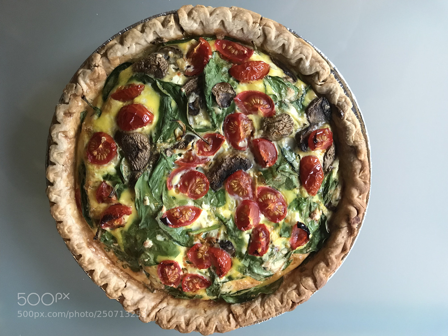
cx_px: 224
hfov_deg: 63.4
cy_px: 168
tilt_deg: -82.3
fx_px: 362
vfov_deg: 49.7
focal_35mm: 28
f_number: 1.8
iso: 80
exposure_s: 1/15
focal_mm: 3.99
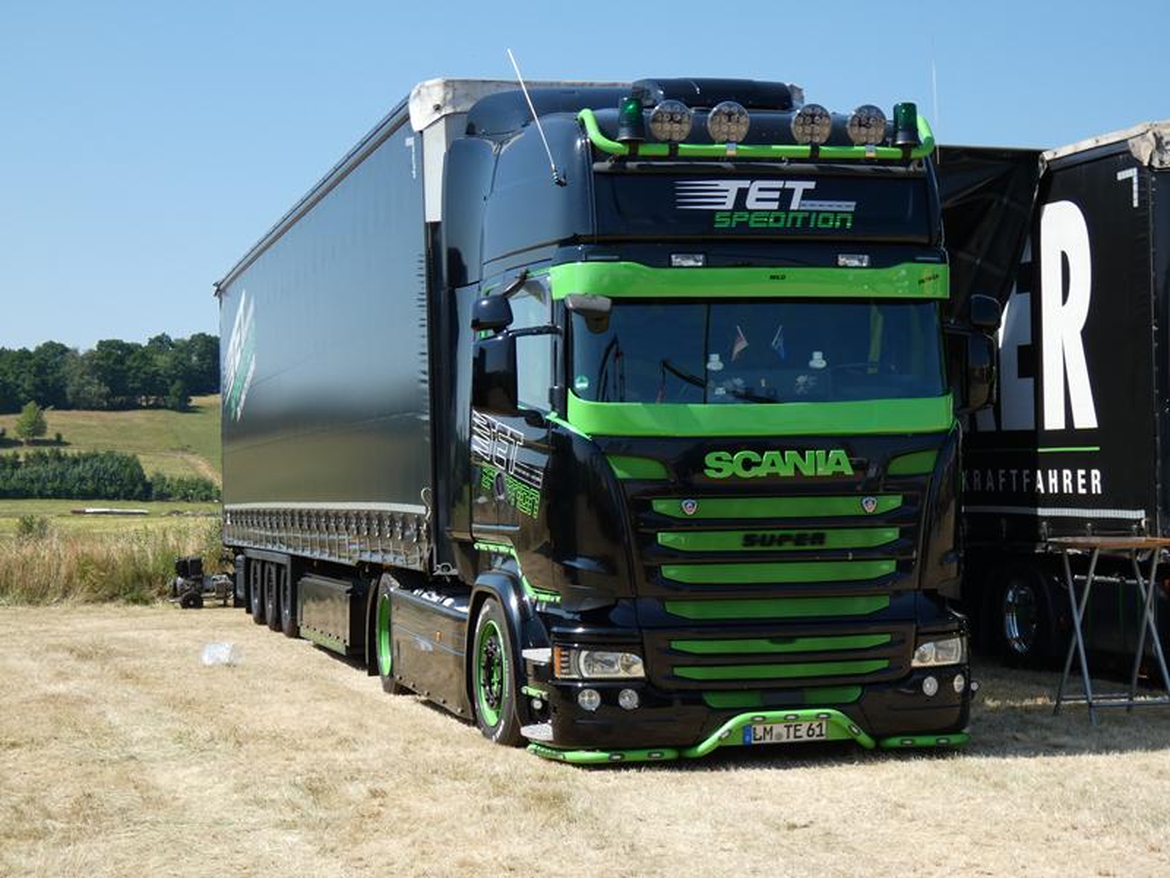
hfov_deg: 29.4
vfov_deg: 22.3
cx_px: 585
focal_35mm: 66
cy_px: 439
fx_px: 2231
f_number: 4.2
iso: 80
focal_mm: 11.9
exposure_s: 1/500
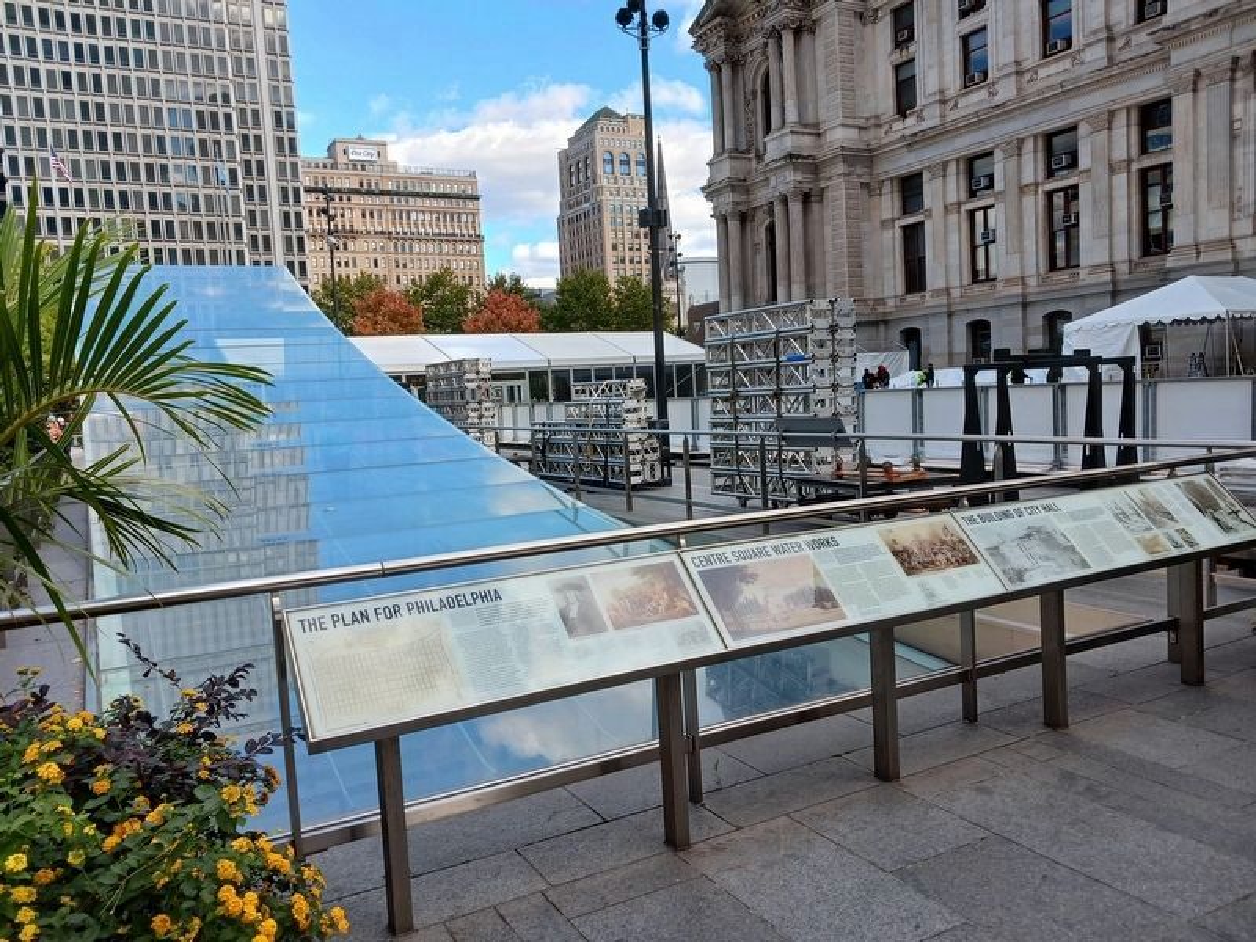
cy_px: 471
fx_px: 980
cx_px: 628
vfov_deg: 51.4
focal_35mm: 27
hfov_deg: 65.3
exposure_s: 1/131
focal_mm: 4
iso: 20
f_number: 1.8
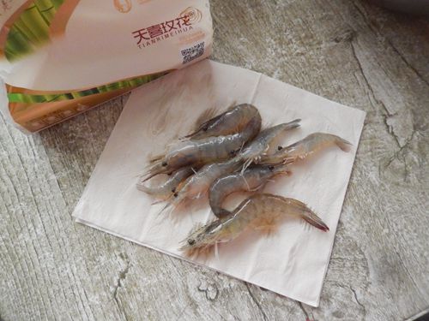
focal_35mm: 25
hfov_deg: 69.4
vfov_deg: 54.9
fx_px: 310
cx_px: 214
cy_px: 160
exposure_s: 1/160
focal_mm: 4.5
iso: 1600
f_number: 3.4
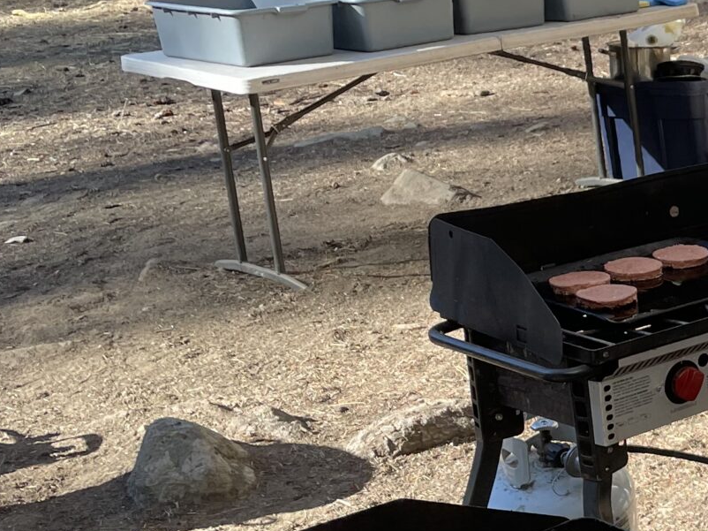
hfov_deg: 20.9
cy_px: 316
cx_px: 976
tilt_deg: -15.1
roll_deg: +0.9
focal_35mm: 83
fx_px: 1697
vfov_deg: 17.8
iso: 32
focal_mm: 4.2
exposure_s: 1/246
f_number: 1.6
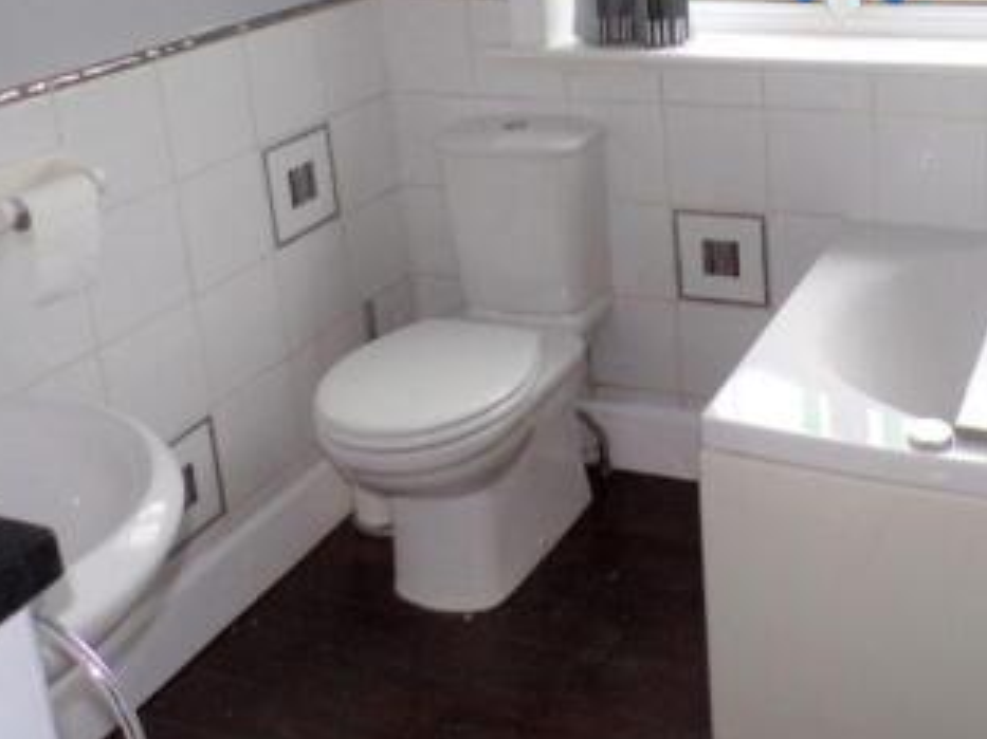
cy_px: 90
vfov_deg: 30.9
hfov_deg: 41.2
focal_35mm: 45
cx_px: 700
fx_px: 1283
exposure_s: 1/34
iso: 200
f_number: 3
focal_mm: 4.3
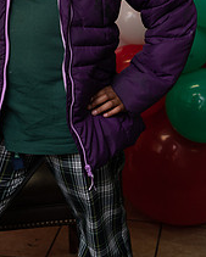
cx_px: 52
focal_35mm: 112
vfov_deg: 16.7
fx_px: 853
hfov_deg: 13.7
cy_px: -13
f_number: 5
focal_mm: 56
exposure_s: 1/80
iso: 400
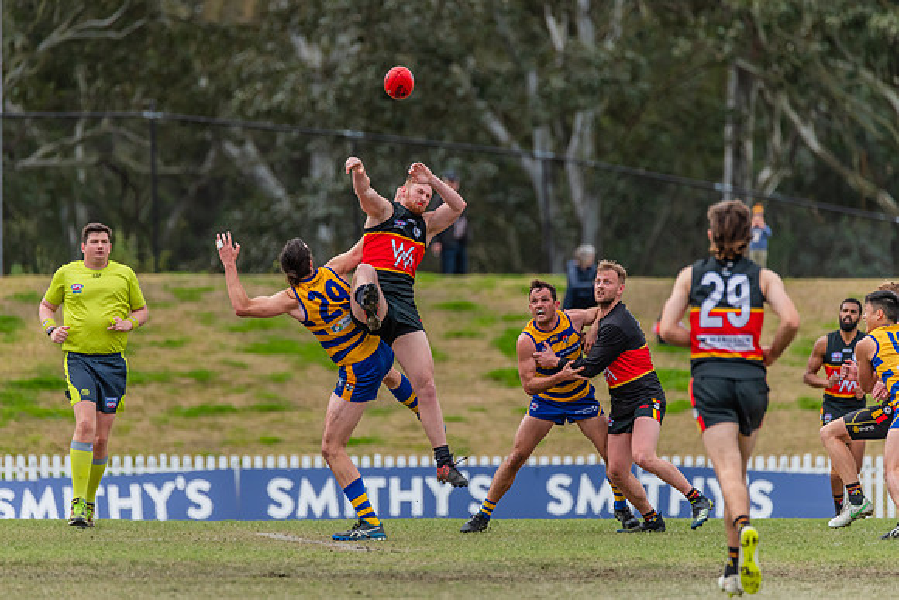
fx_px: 13174
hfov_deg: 3.9
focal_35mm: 527
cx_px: 426
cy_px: 286
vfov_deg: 2.6
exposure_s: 1/1600
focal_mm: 500
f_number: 6.3
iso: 800
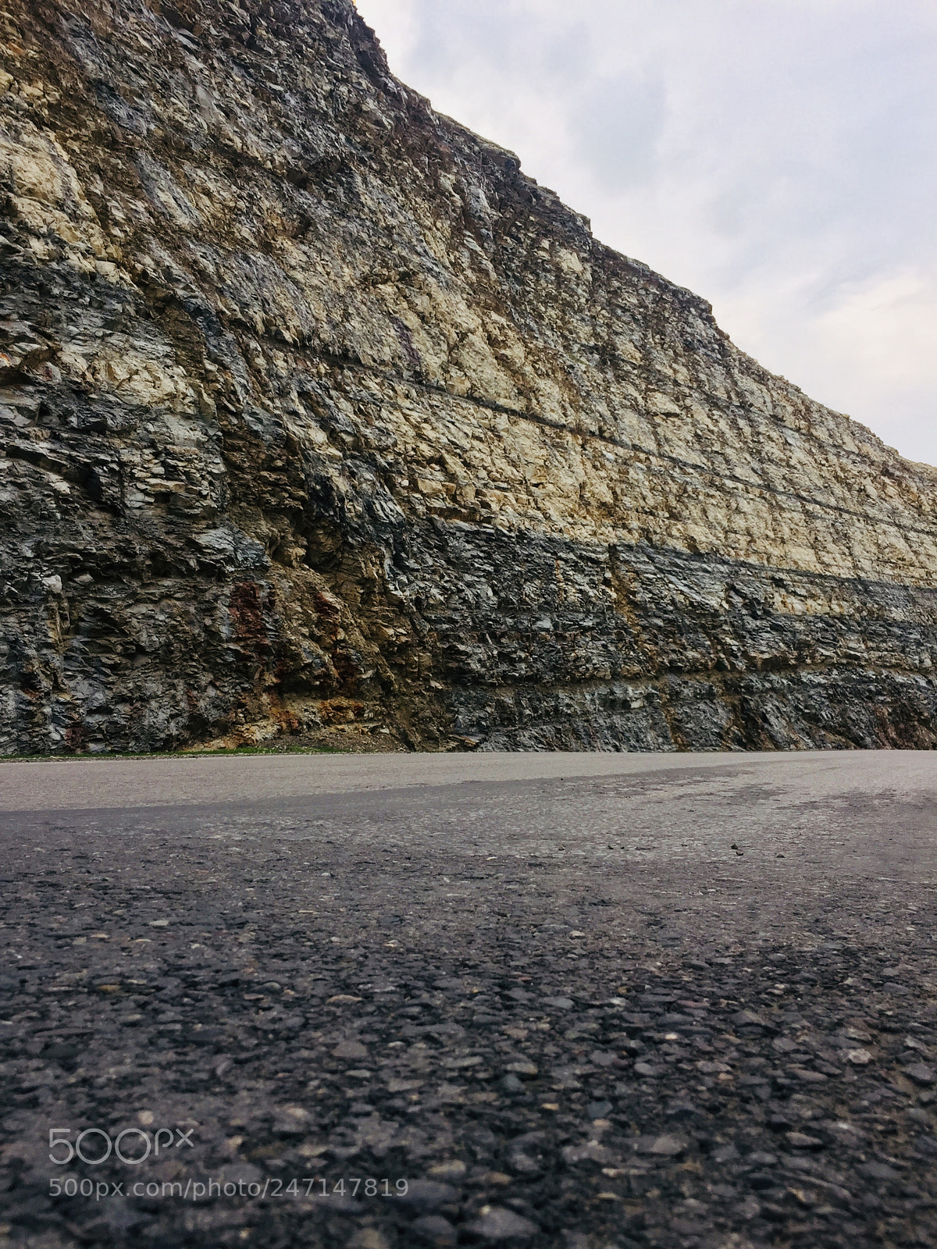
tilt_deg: +2.9
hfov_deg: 48.2
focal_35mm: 29
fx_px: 1047
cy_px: 624
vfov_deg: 61.7
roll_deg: +2.3
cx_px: 468
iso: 32
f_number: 2.2
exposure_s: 1/103
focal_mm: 4.15
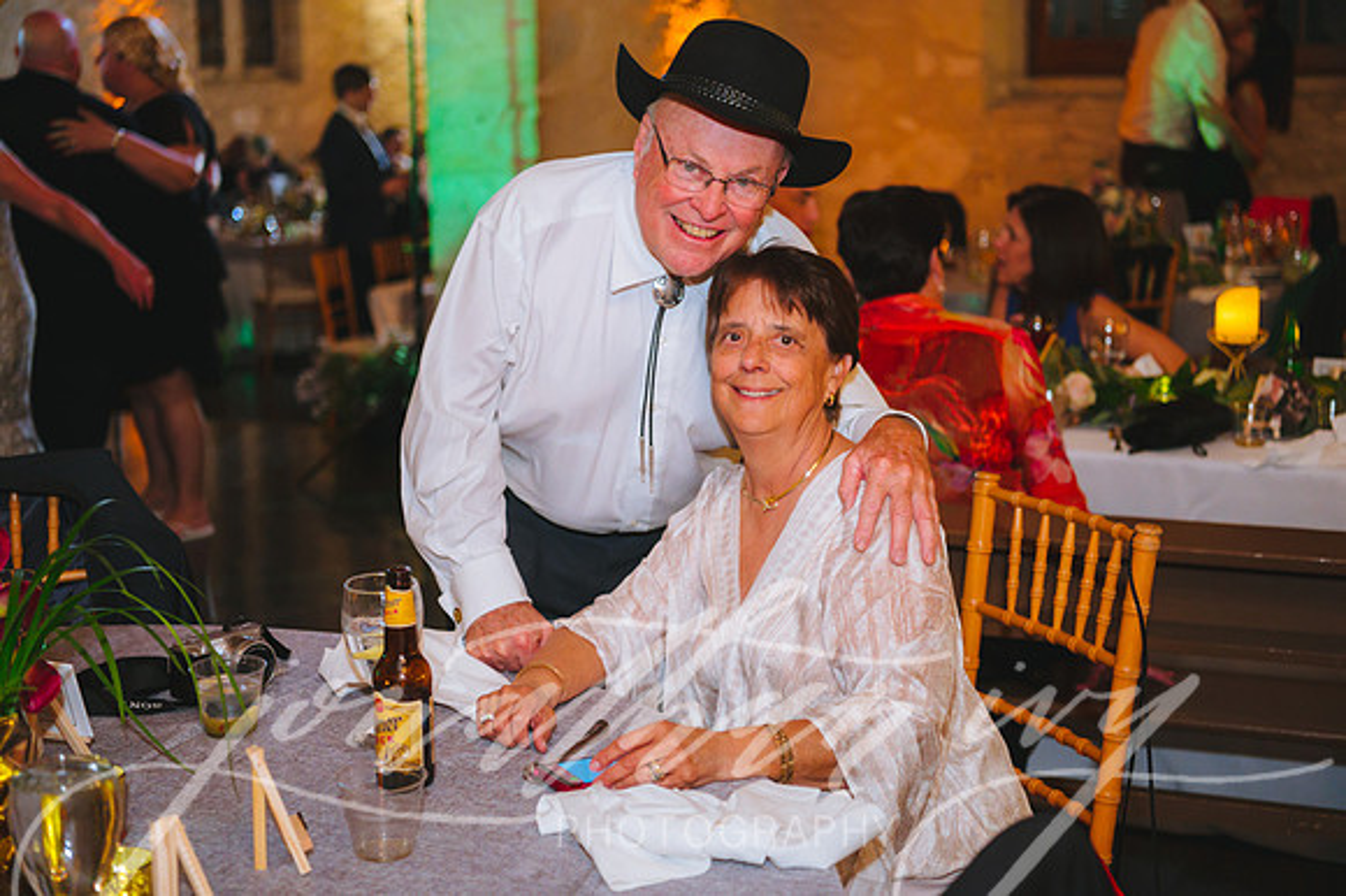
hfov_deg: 38.2
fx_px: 1943
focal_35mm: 52
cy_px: 448
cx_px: 673
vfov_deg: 26.0
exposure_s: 1/80
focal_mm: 52
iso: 2000
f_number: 2.8
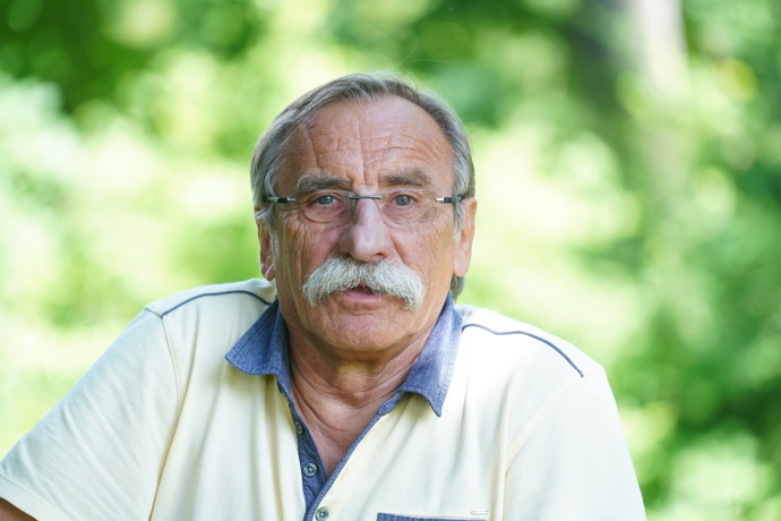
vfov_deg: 6.9
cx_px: 390
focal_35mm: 200
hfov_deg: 10.3
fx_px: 4339
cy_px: 260
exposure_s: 1/320
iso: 640
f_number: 4
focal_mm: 200
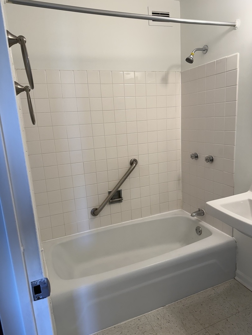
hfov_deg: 56.8
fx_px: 233
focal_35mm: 24
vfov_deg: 71.6
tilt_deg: -12.1
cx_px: 126
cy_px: 168
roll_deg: +3.8
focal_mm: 6.76
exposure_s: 1/120
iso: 80
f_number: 1.78
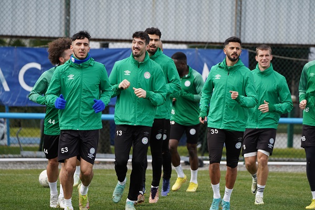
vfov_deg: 4.8
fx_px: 2520
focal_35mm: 288
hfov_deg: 7.2
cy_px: 105
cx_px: 158
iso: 1000
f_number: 5.6
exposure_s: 1/2000
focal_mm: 288
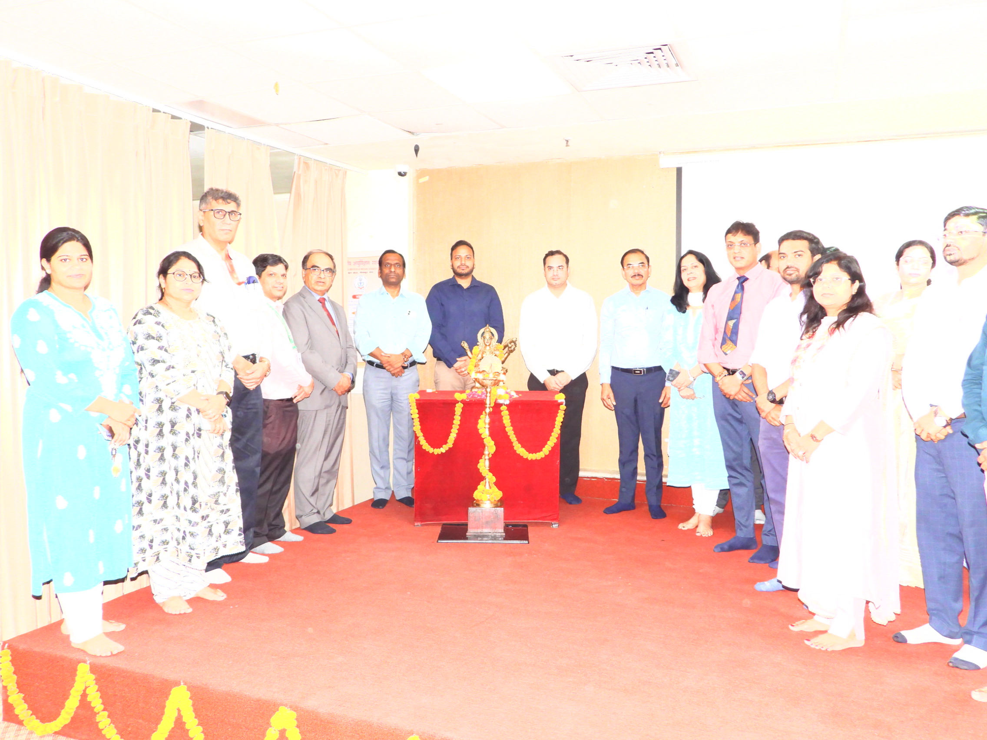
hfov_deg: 63.4
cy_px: 370
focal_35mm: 28
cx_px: 494
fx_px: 798
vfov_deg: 49.7
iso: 360
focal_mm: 5
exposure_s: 1/30
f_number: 2.8
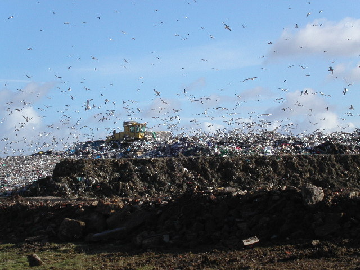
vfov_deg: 13.0
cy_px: 135
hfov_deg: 17.3
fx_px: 1186
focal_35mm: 114
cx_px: 180
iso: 100
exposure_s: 1/350
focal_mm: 23.4
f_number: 8
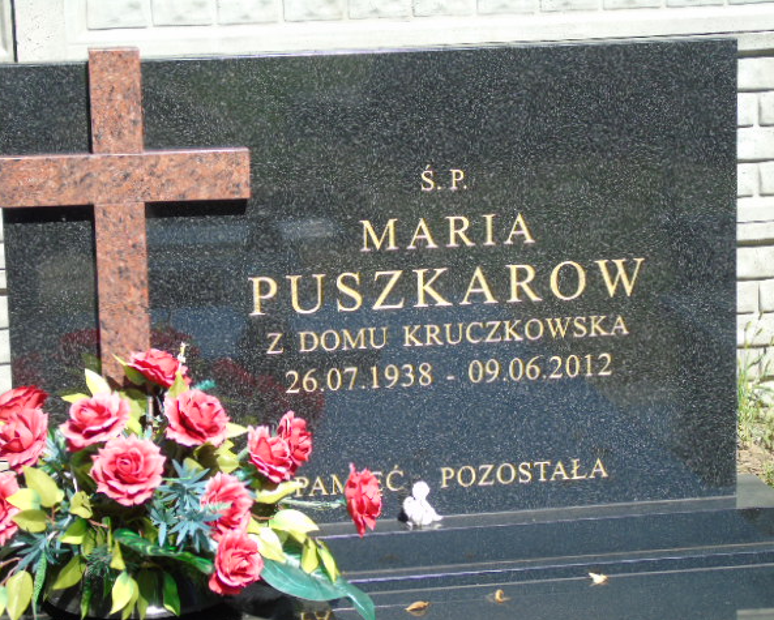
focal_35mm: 99
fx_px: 2269
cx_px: 379
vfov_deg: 15.6
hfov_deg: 19.4
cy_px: 312
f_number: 4.3
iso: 80
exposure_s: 1/250
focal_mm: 17
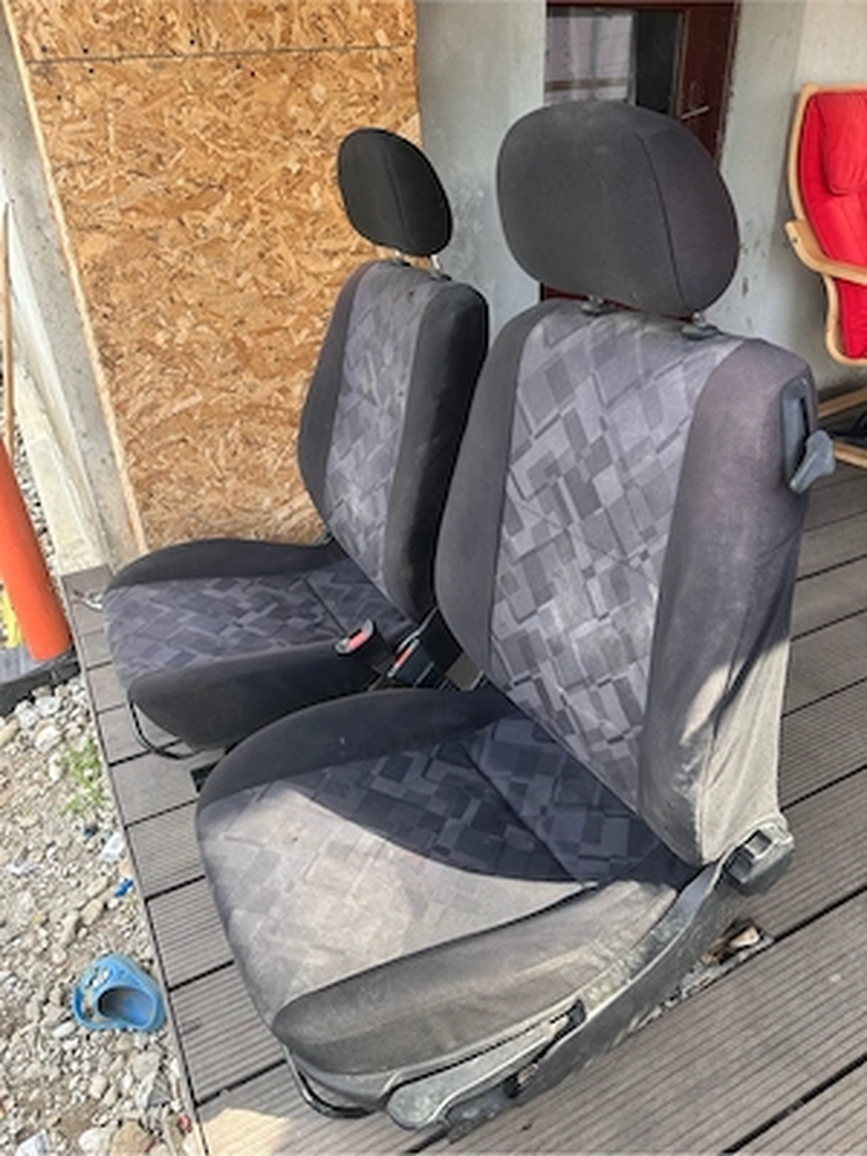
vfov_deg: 71.6
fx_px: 801
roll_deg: +1.9
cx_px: 434
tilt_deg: -28.6
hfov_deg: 56.8
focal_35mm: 24
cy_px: 578
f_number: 1.78
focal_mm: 6.86
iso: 64
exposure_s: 1/180
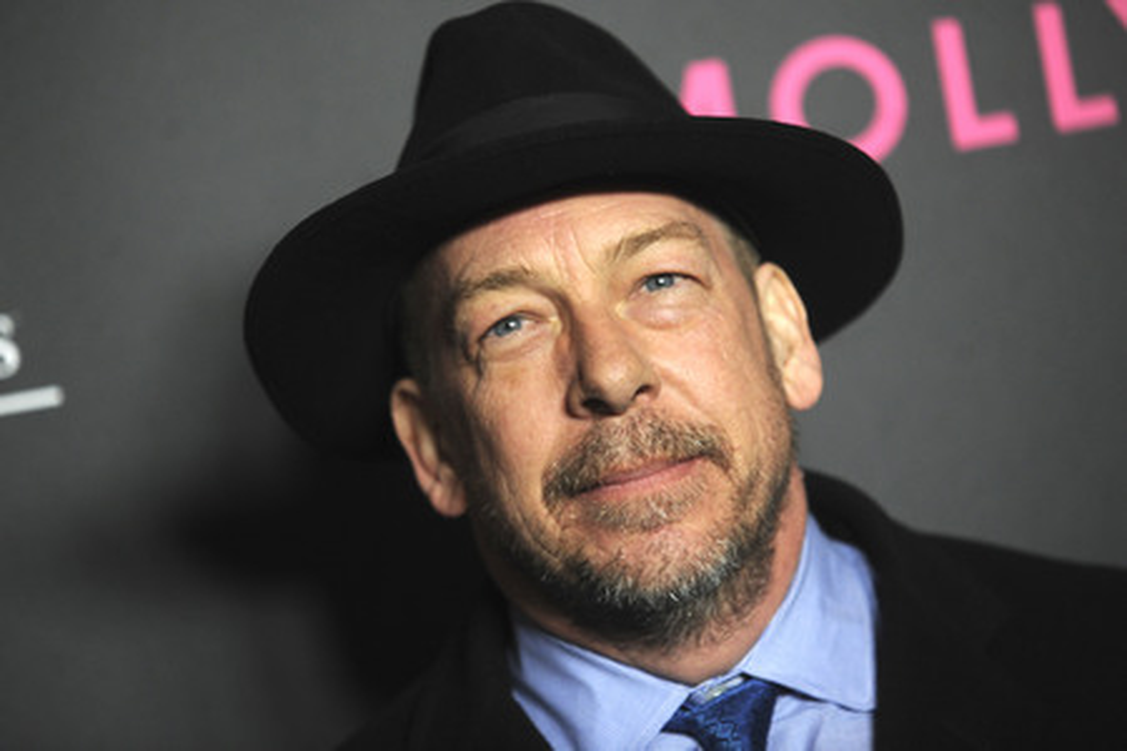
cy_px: 376
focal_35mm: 155
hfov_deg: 13.2
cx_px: 564
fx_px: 4852
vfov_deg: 8.9
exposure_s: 1/250
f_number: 4
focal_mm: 155
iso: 1600
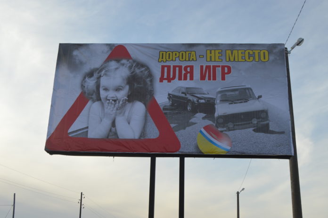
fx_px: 423
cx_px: 164
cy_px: 109
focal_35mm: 46
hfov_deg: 42.4
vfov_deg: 28.9
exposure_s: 1/200
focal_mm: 31
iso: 100
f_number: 7.1
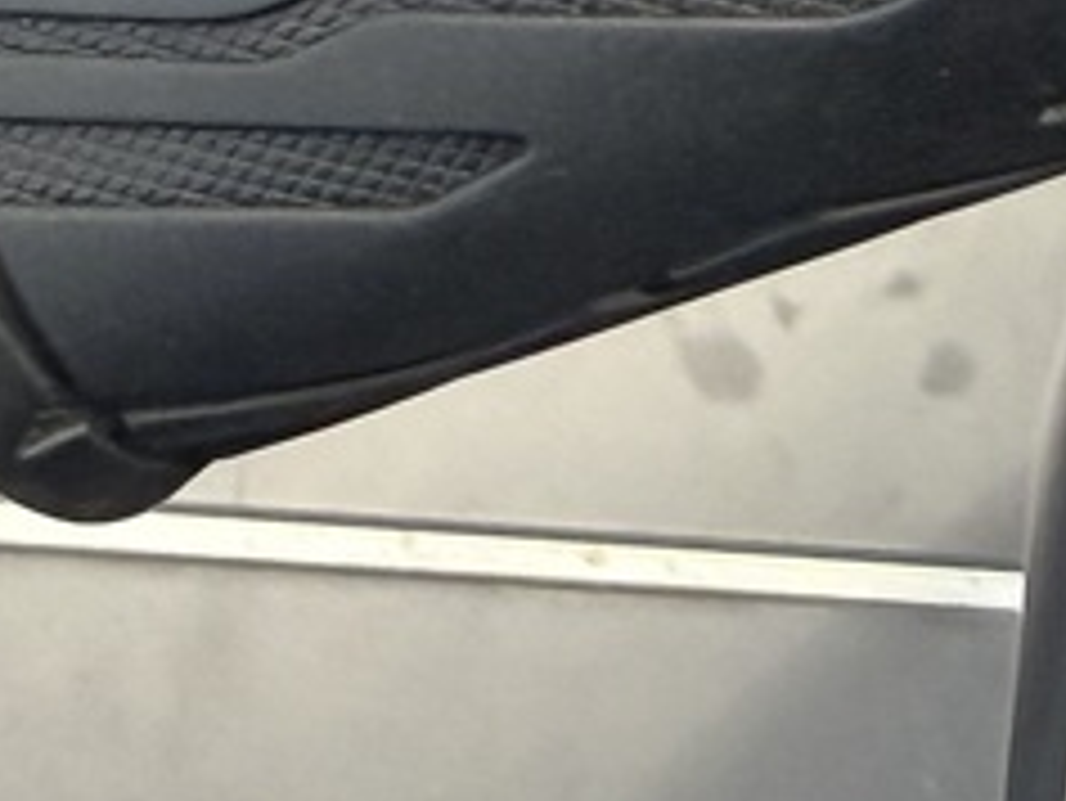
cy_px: -526
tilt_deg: -64.8
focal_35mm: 152
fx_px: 4683
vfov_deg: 9.4
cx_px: 1714
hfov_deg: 12.2
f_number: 2.2
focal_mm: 2.22
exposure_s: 1/121
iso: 250
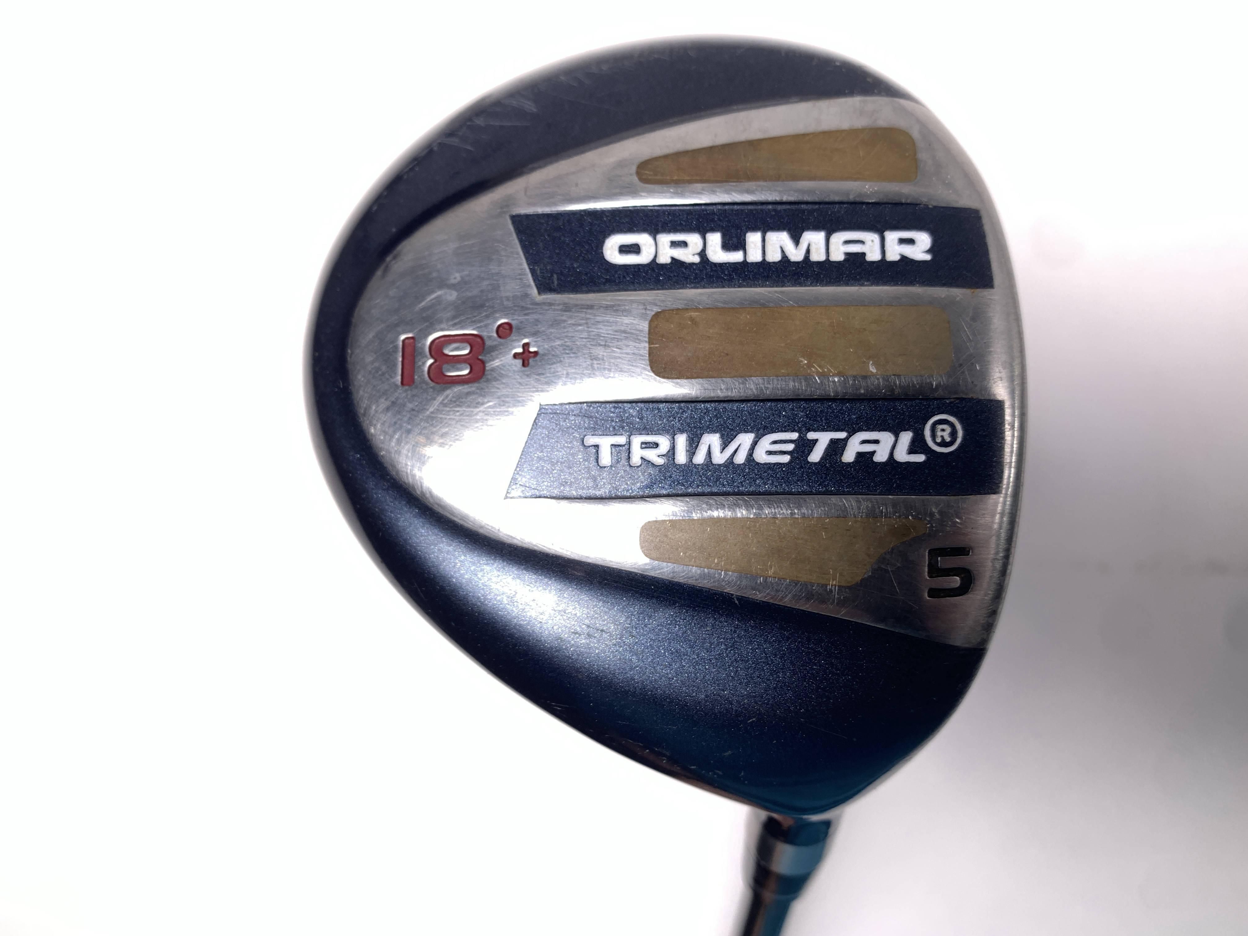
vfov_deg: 53.1
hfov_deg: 67.3
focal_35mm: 26
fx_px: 937
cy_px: 468
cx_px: 624
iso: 25
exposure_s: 1/120
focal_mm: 4.25
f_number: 1.8
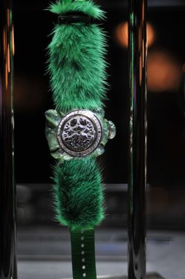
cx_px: 82
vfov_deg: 33.4
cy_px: 142
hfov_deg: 22.6
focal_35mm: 60
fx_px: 464
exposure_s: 1/80
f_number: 1.8
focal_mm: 50
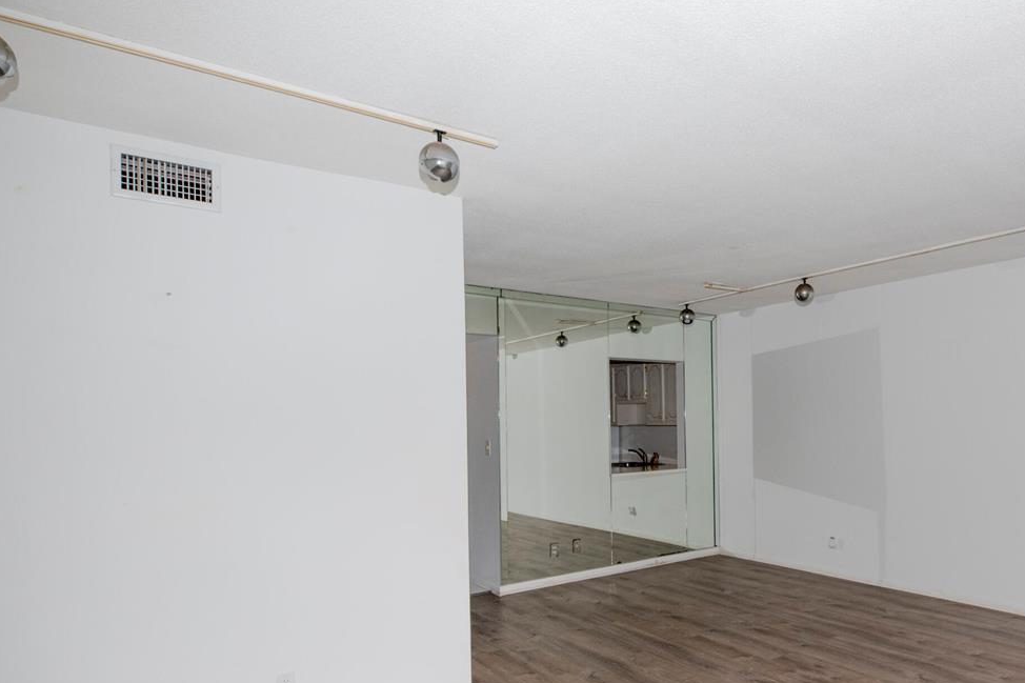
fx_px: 655
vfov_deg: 54.6
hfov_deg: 74.5
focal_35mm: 23
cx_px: 654
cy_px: 416
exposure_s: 1/125
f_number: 10
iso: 800
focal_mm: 14
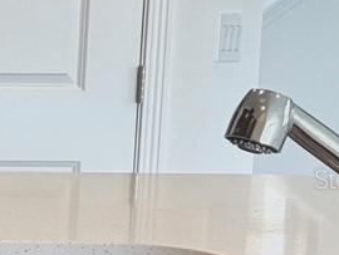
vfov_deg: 10.4
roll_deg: -0.6
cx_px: -571
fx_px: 1392
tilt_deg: -6.2
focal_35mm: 142
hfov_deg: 10.9
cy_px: 178
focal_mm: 6.76
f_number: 1.78
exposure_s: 1/120
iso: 80
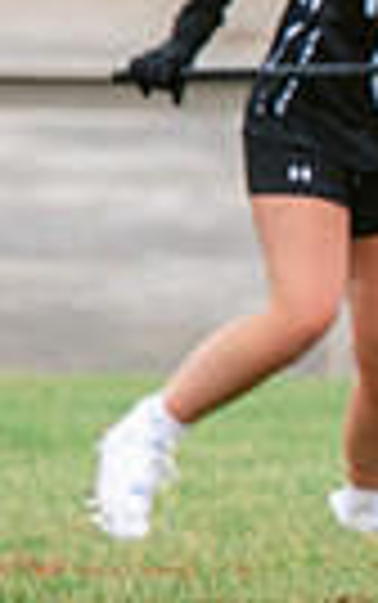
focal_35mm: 1405
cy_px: 397
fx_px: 23109
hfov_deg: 0.9
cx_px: 1450
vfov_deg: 1.5
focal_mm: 195
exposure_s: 1/1000
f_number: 4
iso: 400
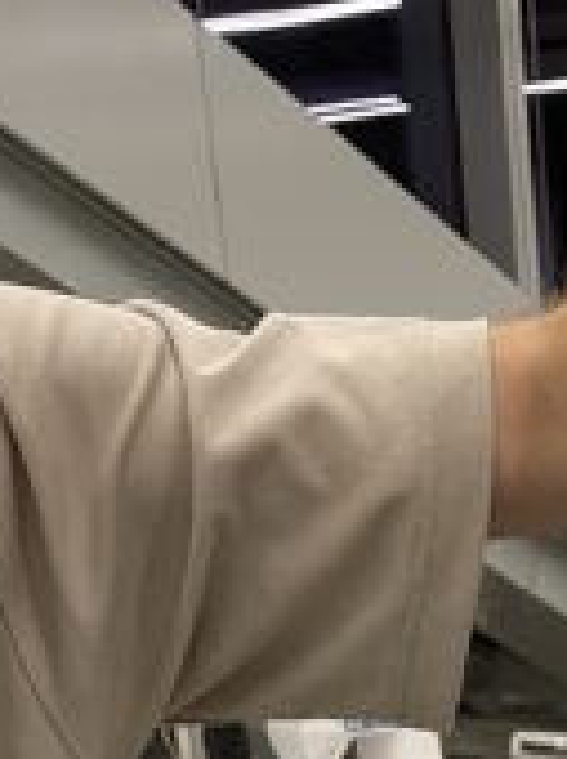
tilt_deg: -24.1
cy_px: 1326
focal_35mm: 92
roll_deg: +0.5
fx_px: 2014
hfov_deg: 14.7
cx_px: 906
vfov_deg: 17.6
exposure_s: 1/67
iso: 125
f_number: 1.6
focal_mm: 4.2
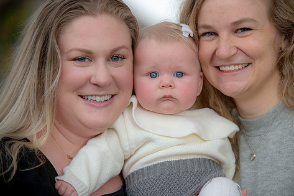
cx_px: 168
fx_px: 1502
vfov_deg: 7.5
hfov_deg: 11.2
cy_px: 86
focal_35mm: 184
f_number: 3.5
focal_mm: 150
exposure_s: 1/200
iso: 160
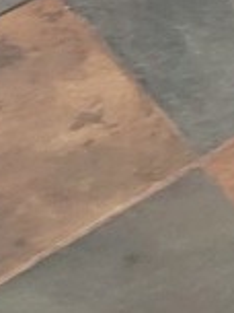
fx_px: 1604
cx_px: 308
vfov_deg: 8.6
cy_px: -712
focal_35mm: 178
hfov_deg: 8.2
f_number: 1.8
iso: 400
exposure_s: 1/40
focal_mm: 7
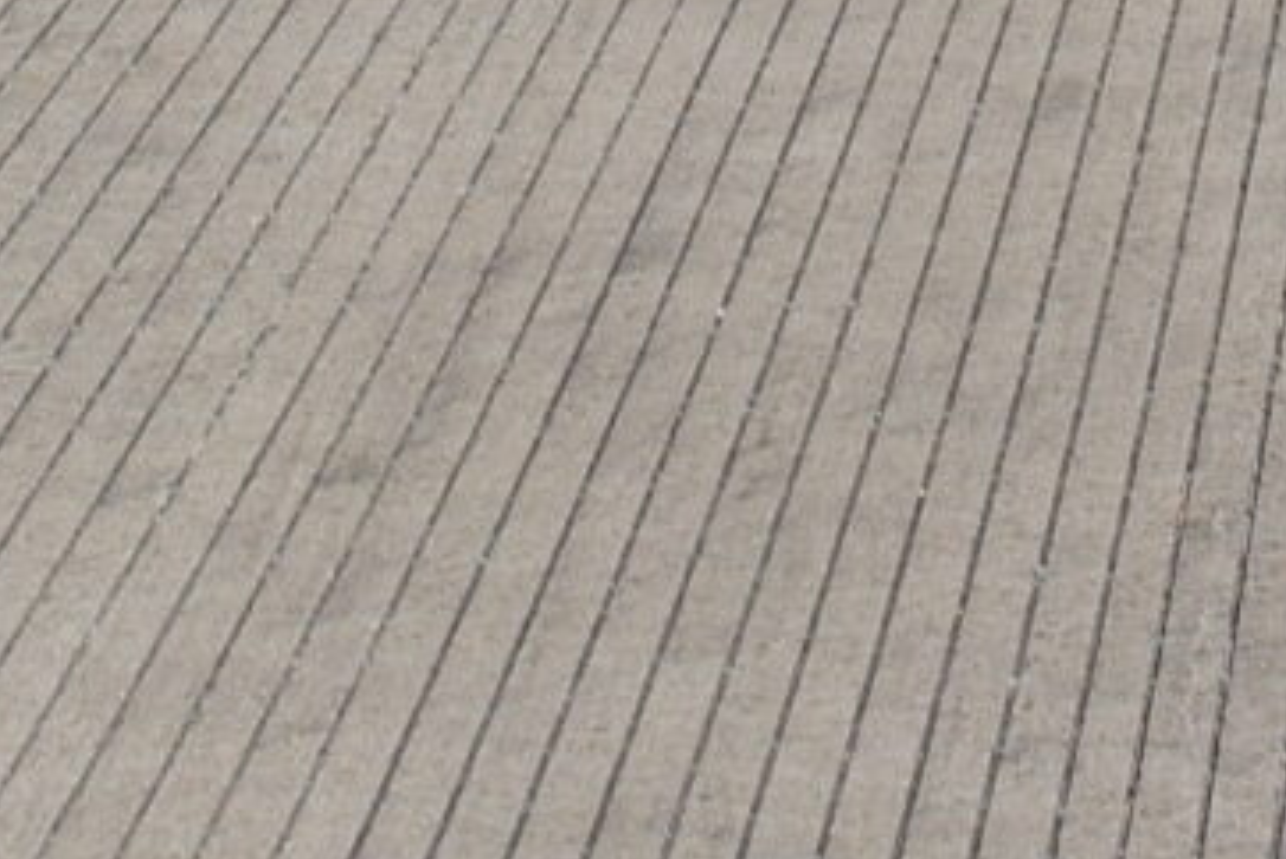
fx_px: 7579
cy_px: -1727
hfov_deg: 9.7
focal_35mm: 212
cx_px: 1147
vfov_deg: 6.0
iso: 100
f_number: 8
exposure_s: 1/400
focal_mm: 20
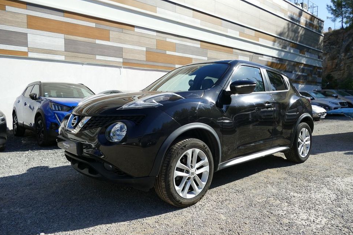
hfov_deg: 69.4
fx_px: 255
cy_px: 118
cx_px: 180
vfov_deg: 49.5
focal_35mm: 26
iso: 125
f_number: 2.8
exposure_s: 1/1300
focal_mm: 9.12
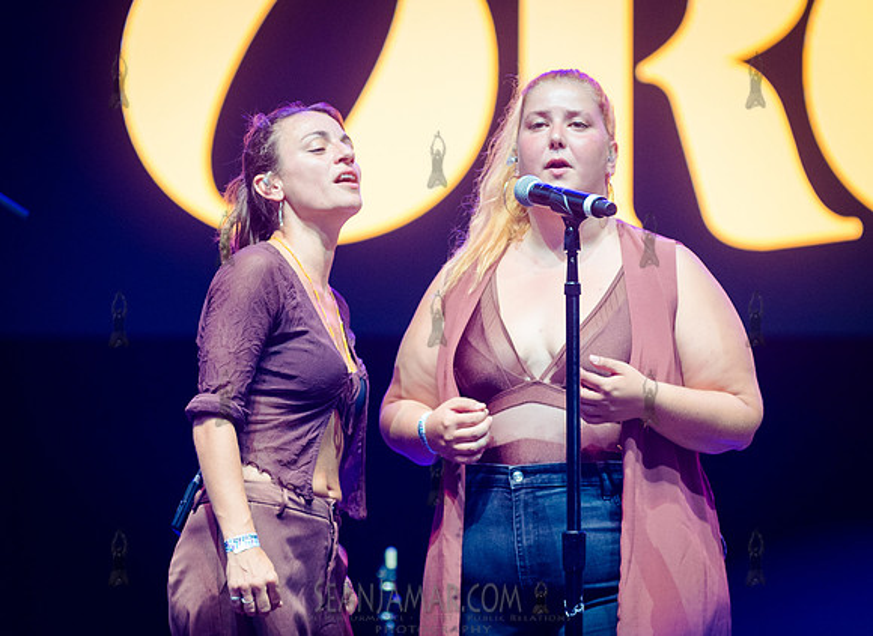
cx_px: 437
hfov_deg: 6.6
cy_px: 288
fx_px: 7540
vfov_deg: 4.8
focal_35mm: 302
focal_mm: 200
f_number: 4
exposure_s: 1/320
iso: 2000
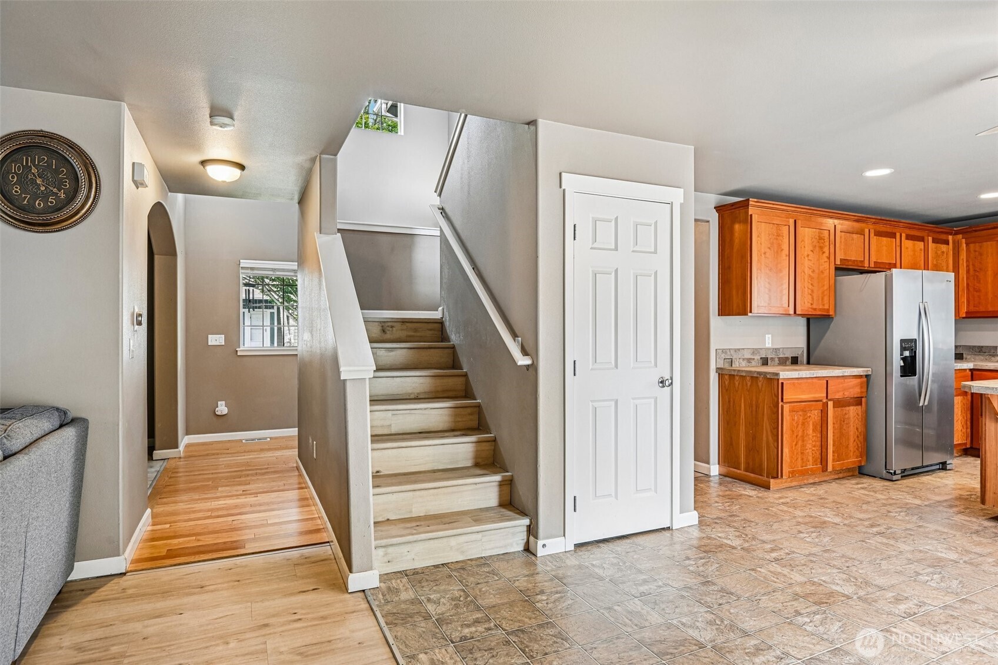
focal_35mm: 20
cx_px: 499
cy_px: 332
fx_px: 554
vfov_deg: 61.9
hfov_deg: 84.0
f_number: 8
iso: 400
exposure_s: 1/6
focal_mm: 20
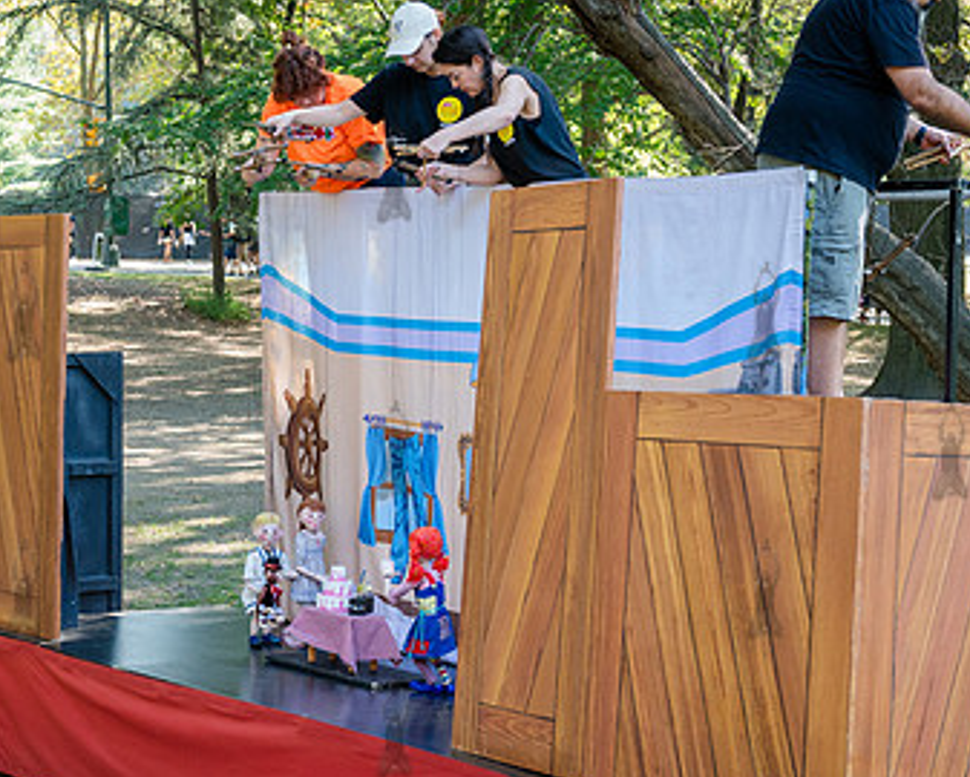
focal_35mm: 71
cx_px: 391
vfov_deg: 21.6
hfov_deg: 26.7
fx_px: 2039
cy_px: 449
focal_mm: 44
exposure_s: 1/250
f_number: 4.5
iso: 1000
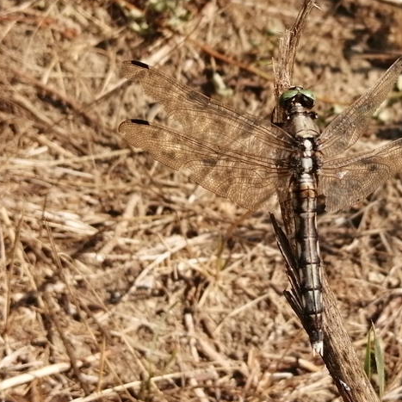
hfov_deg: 23.9
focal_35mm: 71
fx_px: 933
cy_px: 160
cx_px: 334
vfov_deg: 24.3
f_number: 1.8
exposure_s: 1/945
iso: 50
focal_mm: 3.46
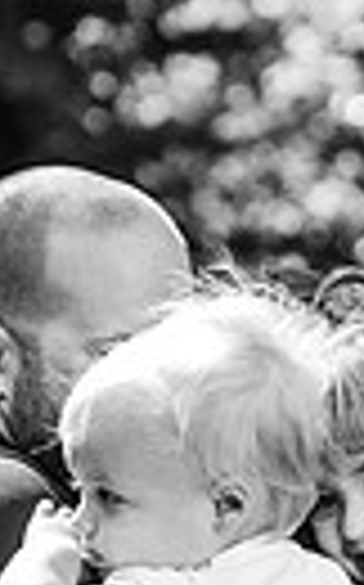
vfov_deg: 8.5
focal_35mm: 247
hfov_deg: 5.3
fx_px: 3929
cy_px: 400
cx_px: 382
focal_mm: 70
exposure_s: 1/640
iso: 640
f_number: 3.2
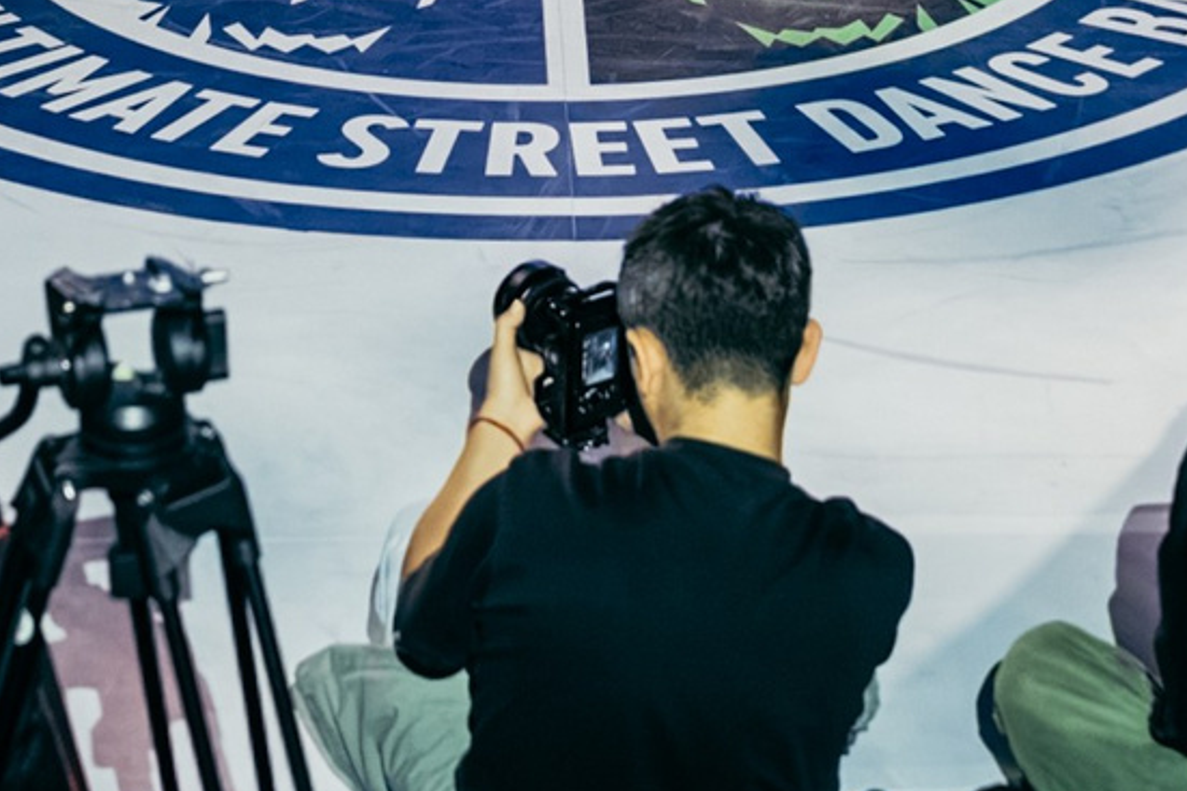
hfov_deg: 15.1
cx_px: 543
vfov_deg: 9.6
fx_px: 4483
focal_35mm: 136
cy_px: -618
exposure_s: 1/800
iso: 3200
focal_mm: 24
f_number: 2.8
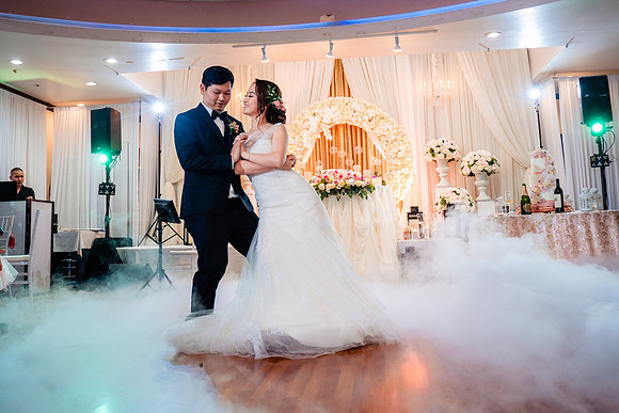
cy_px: 168
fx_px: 572
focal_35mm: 33
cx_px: 310
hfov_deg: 56.8
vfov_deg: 39.5
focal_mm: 28
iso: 1000
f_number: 3.5
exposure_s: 1/160
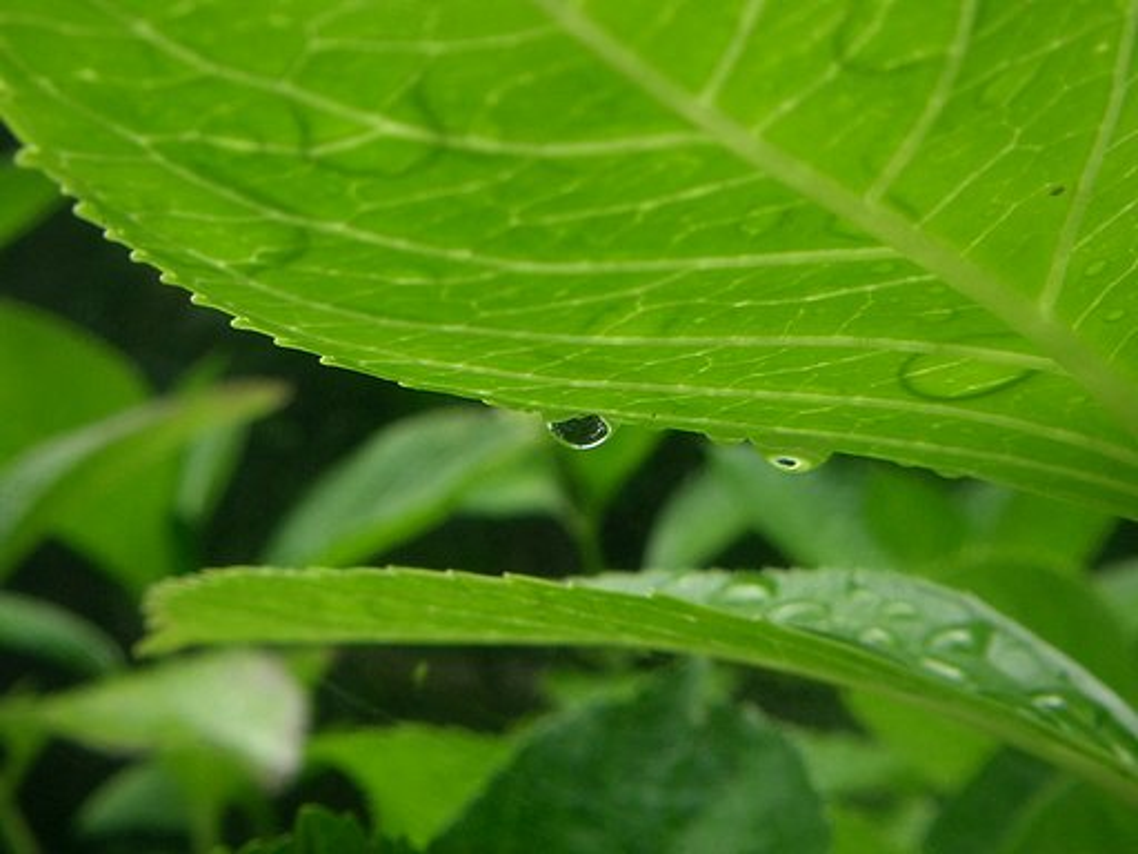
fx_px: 1611
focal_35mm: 49
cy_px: 427
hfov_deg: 38.9
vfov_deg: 29.7
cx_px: 569
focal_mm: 8.2
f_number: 5
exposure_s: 1/125
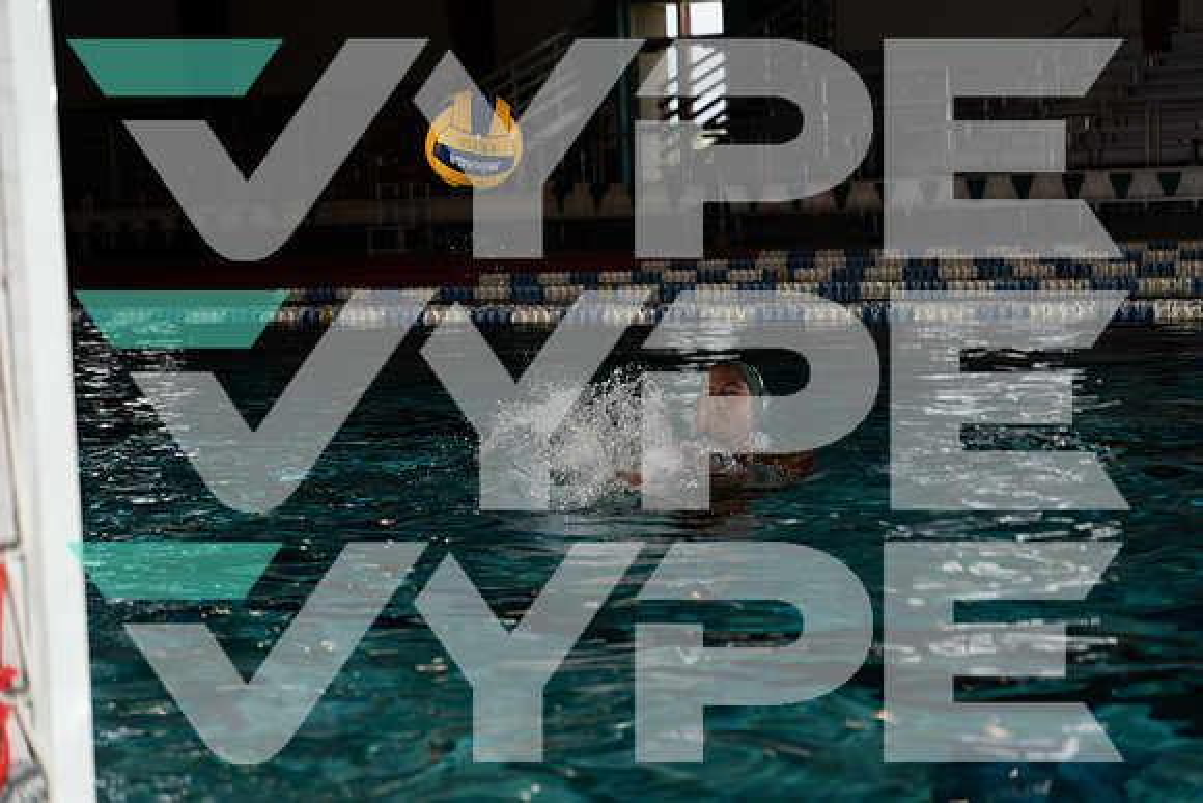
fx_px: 2340
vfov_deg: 19.5
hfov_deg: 28.8
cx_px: 602
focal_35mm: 70
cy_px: 402
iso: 100
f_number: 4
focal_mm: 70
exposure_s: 1/250
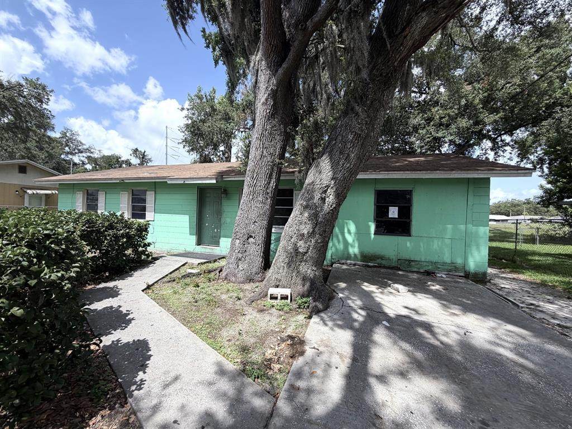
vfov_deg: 85.7
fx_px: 231
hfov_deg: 102.1
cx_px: 286
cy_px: 214
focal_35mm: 14
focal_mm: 2.22
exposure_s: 1/770
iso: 32
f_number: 2.2
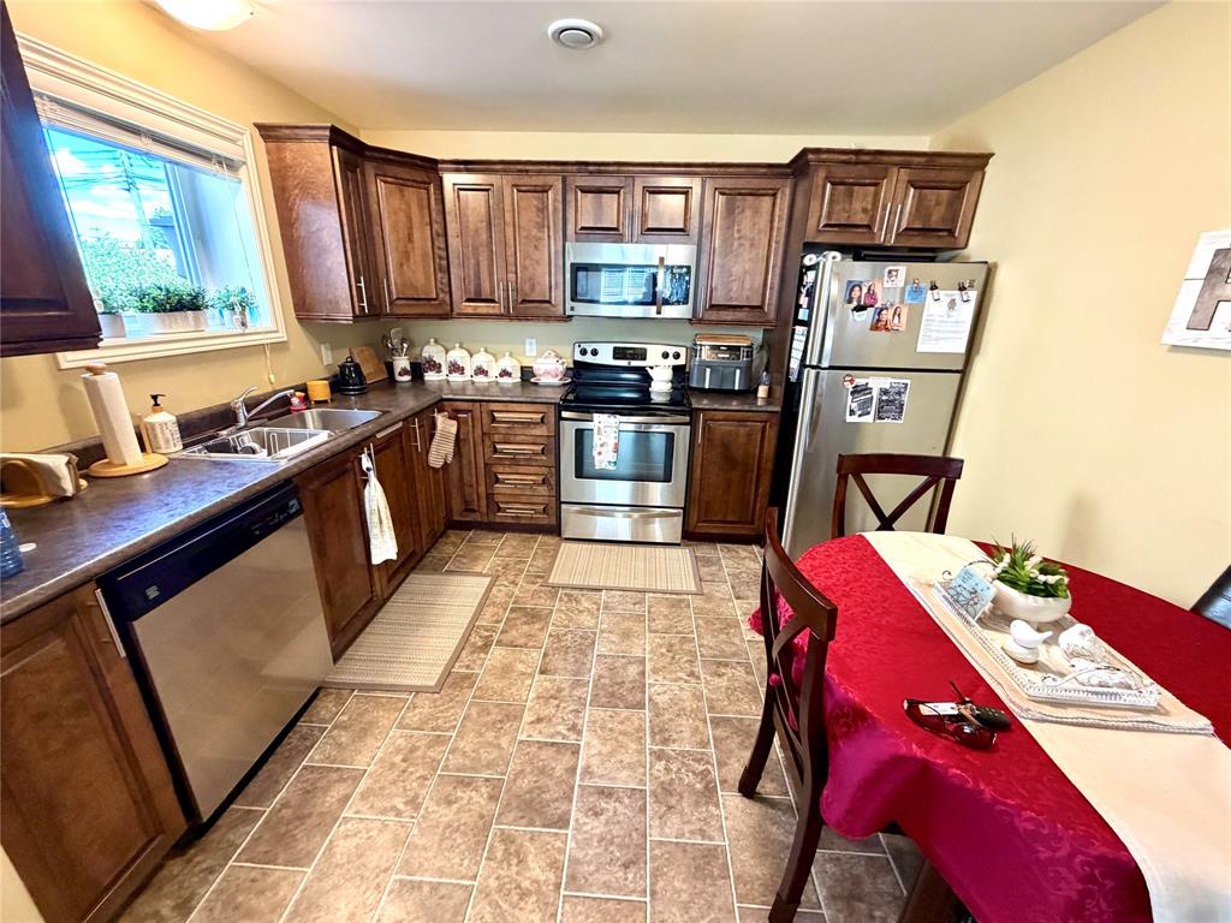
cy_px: 462
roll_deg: -1.4
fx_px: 498
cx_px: 616
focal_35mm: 14
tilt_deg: -18.0
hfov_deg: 102.1
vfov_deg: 85.7
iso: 400
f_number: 2.2
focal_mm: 2.22
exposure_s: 1/60
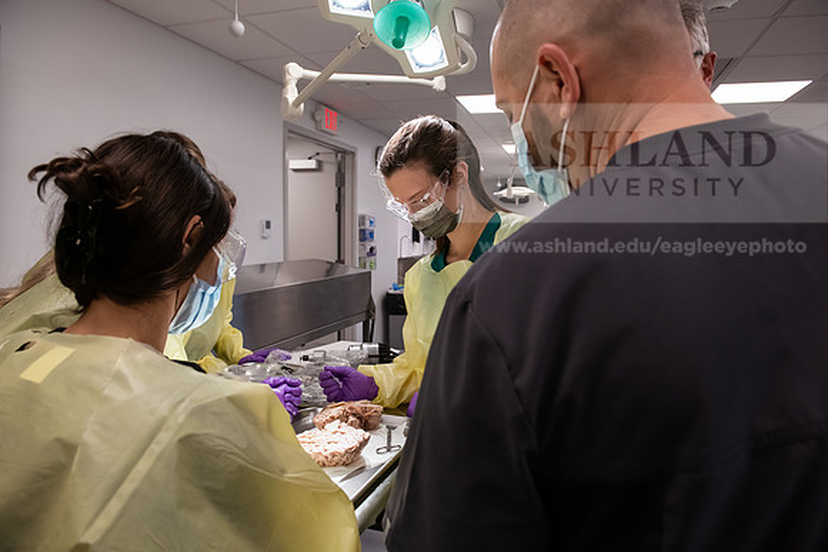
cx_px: 414
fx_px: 552
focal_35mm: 24
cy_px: 276
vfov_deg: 53.2
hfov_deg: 73.7
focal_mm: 24
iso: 1250
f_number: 5.6
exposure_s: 1/320
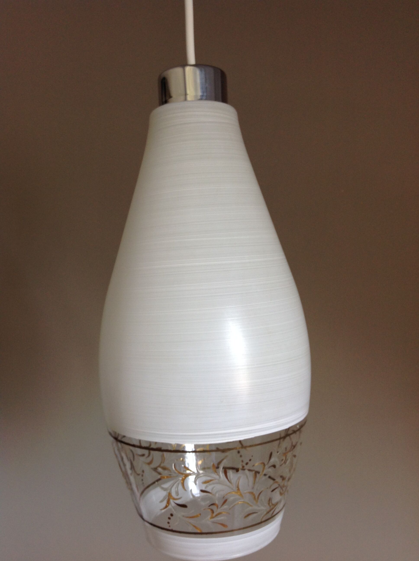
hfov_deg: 40.6
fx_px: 566
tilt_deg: -1.4
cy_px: 280
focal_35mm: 35
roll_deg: +2.7
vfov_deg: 52.7
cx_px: 210
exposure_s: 1/24
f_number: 2.4
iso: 50
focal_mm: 4.28
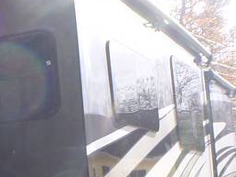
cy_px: 142
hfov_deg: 17.0
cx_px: -178
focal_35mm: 97
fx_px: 661
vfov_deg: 15.1
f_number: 3.9
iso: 100
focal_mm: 4.5
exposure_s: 1/100
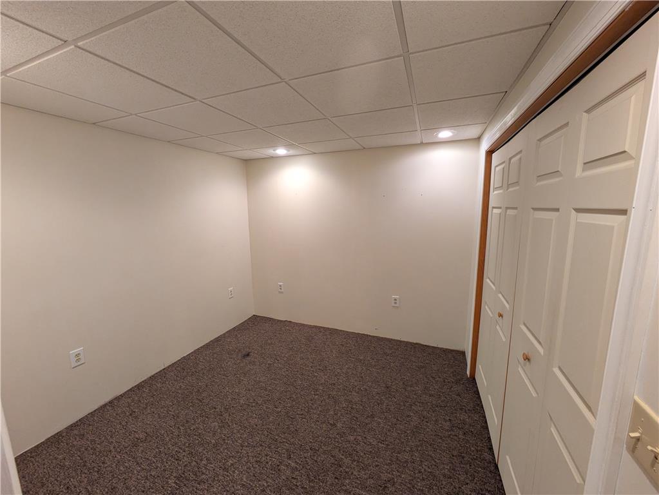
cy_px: 248
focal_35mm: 14
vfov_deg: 85.7
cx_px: 330
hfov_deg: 102.0
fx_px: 267
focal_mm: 1.83
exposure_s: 1/24
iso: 145
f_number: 2.2
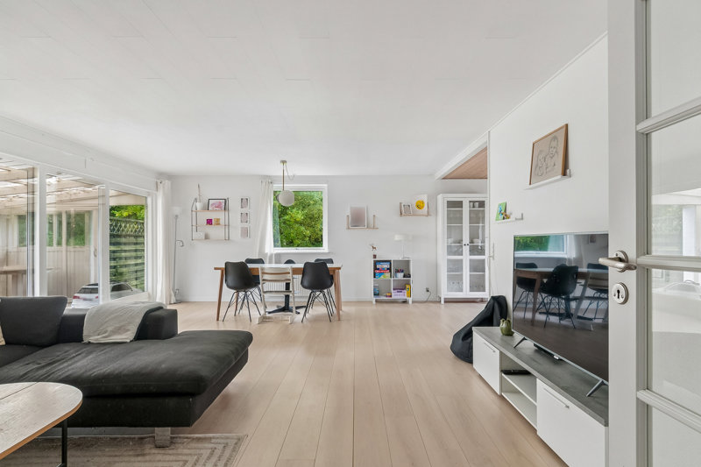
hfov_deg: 90.0
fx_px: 350
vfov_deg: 67.4
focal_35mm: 18
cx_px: 350
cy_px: 234
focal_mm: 12
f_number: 10
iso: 400
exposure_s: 1/2
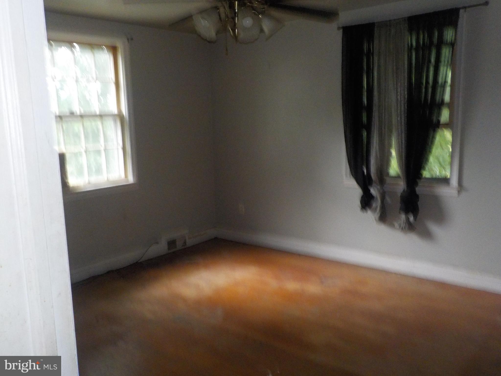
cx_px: 250
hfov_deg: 60.0
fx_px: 434
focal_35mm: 30
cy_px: 188
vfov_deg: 46.8
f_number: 3.3
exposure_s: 1/15
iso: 450
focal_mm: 4.1
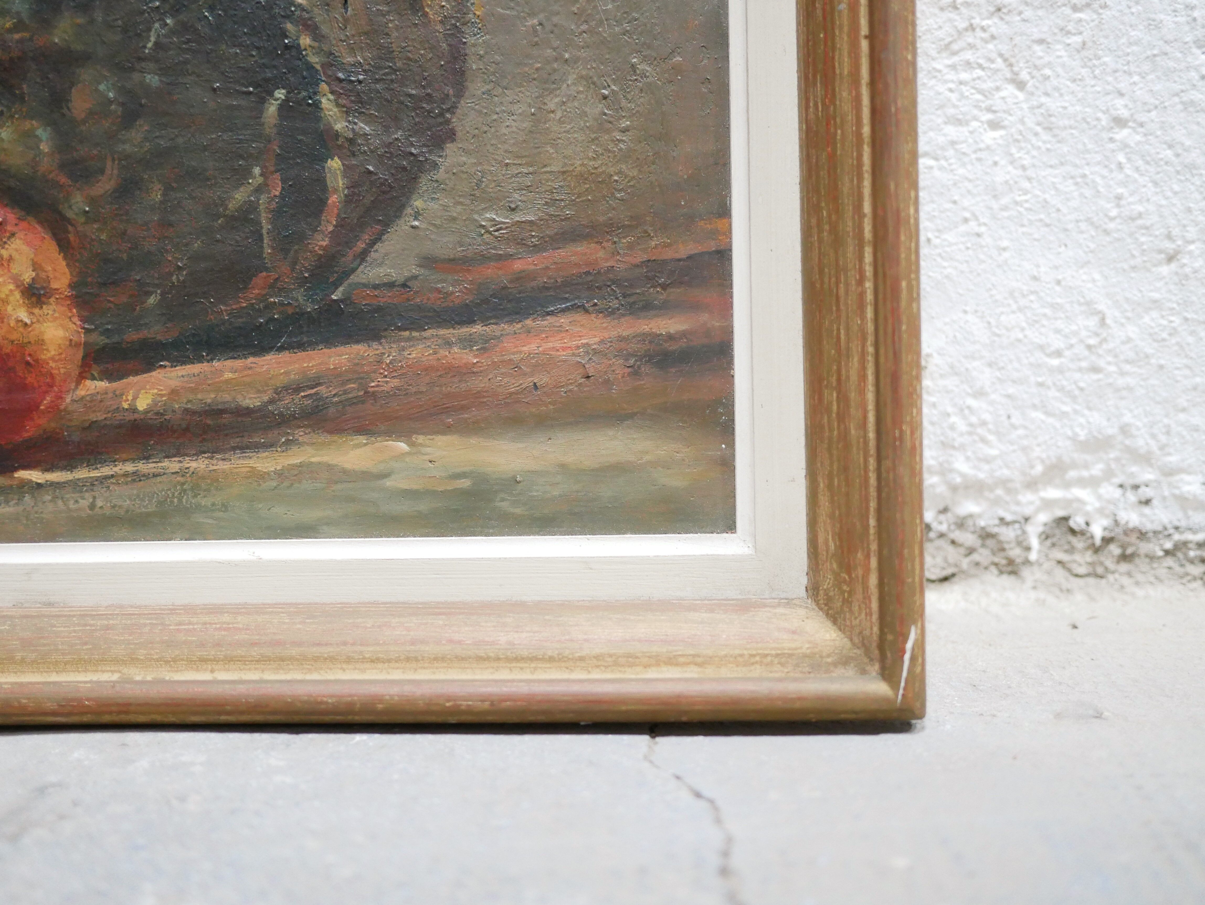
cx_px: 602
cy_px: 452
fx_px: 1393
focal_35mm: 40
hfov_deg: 46.8
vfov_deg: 36.0
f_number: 1.7
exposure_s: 1/60
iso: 2000
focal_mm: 20
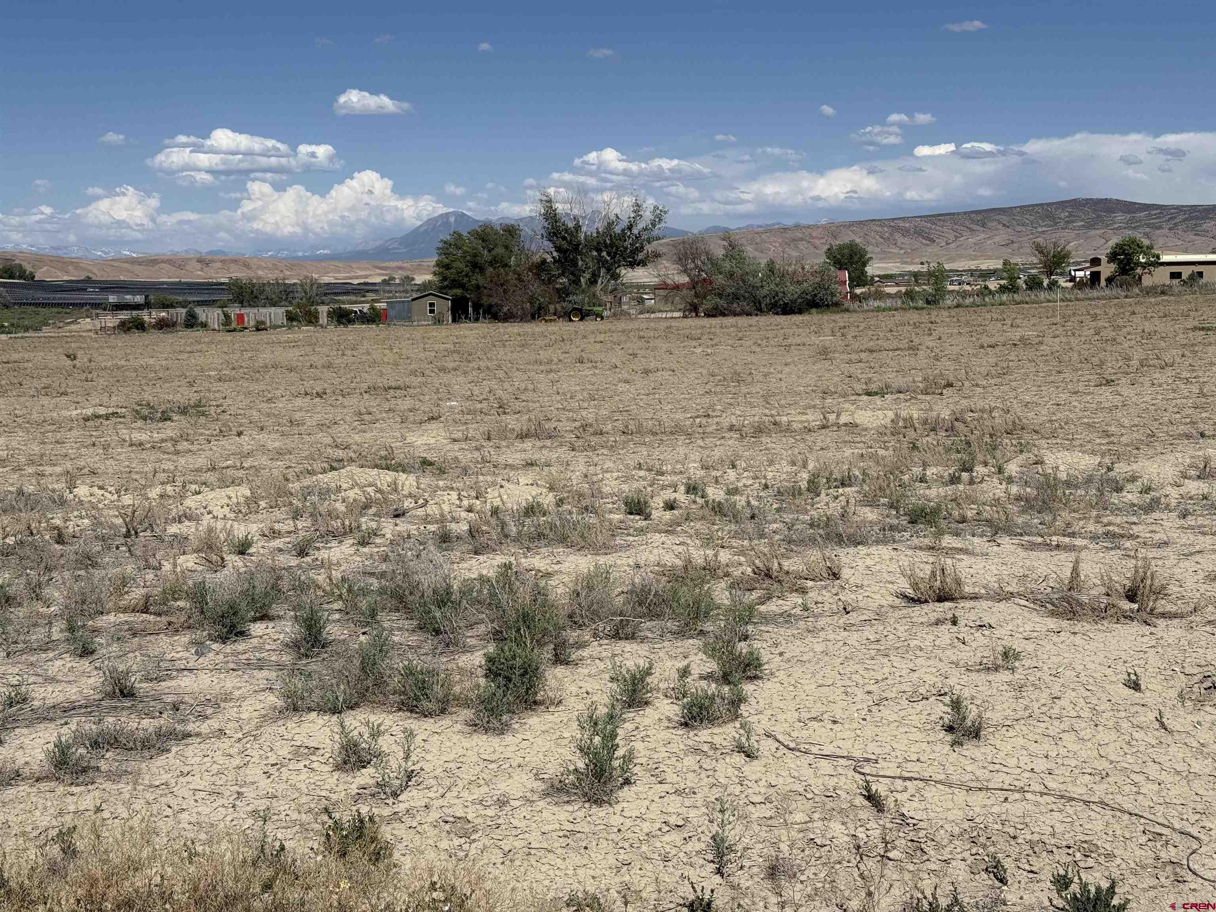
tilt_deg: -5.5
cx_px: 608
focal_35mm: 48
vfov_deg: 30.3
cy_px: 456
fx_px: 1686
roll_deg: +0.5
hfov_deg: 39.7
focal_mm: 6.76
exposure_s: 1/11364
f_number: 1.78
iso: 64
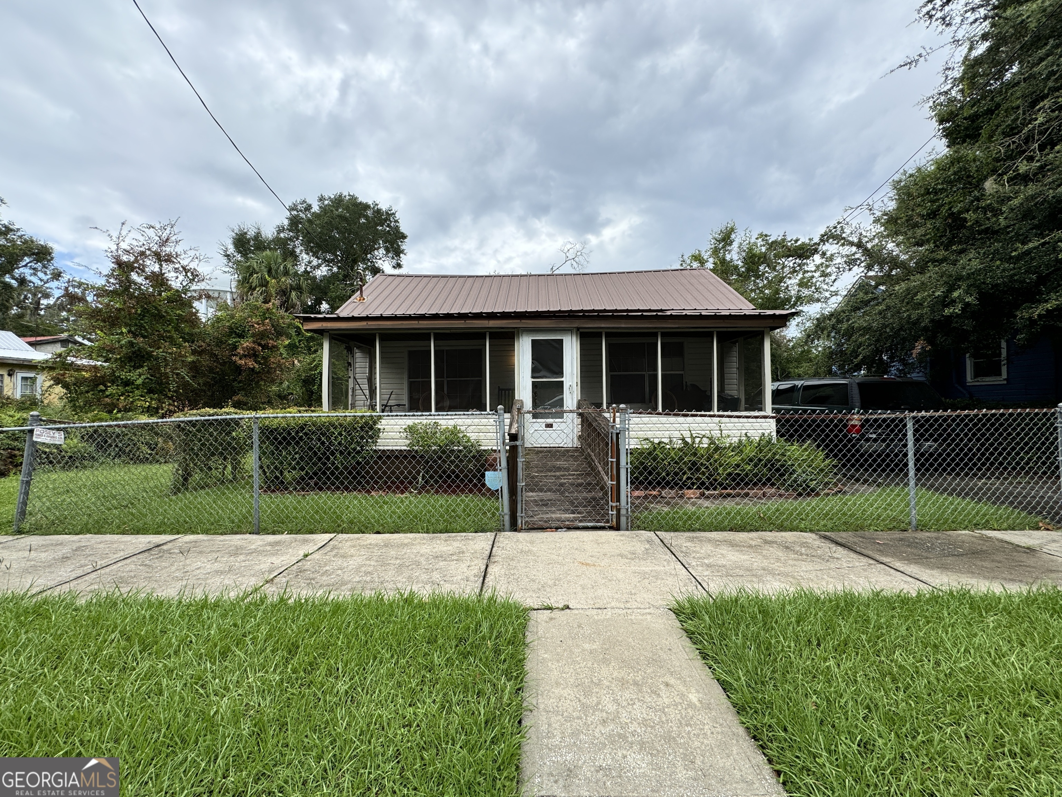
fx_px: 430
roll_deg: -0.4
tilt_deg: +0.5
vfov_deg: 85.7
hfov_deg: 102.1
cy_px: 398
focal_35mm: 14
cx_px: 531
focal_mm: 2.22
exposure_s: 1/515
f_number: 2.2
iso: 50
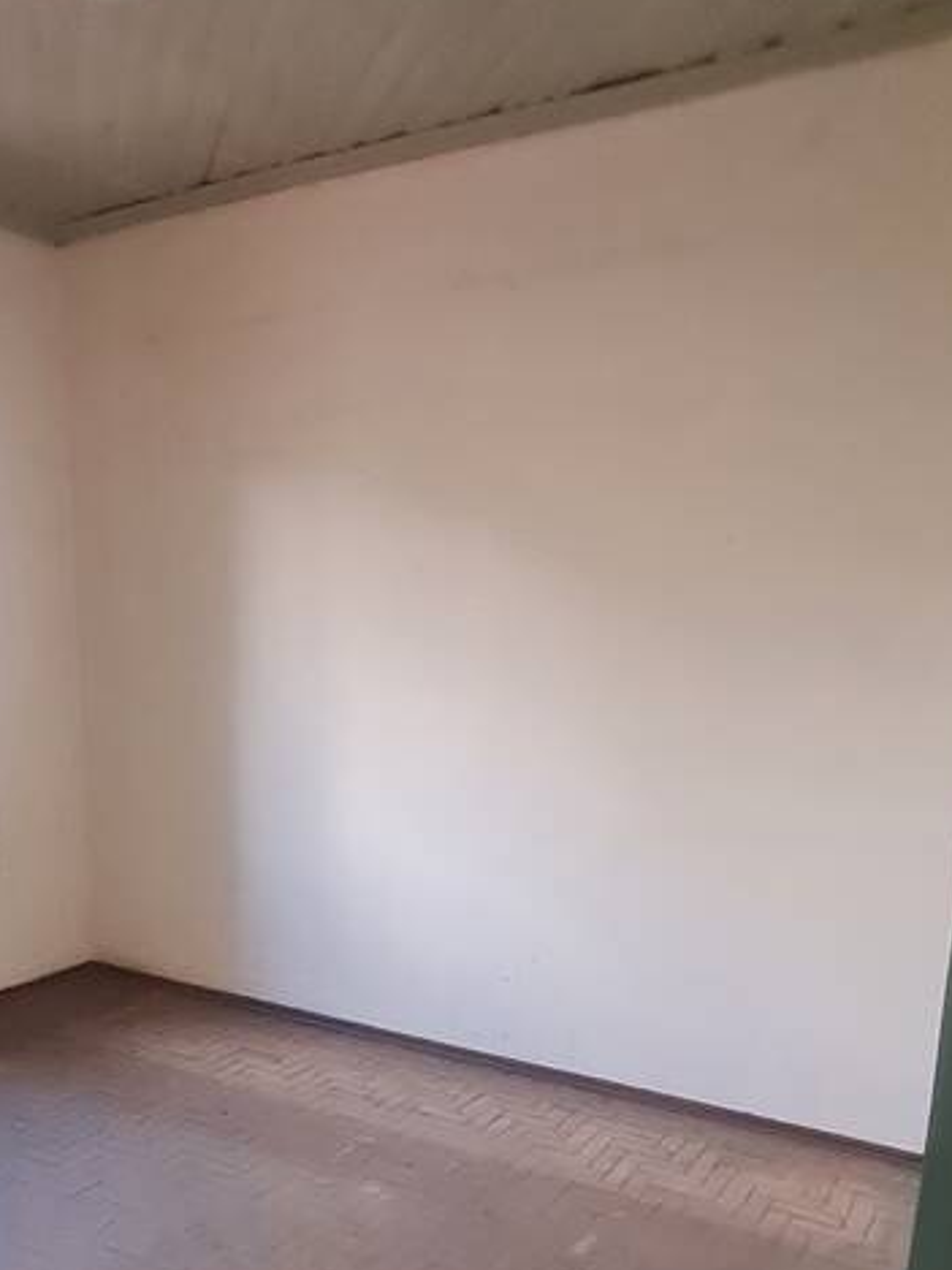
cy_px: 866
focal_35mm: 30
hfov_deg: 45.5
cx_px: 263
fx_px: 1100
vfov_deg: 58.4
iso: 400
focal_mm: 1.74
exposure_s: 1/30
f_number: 2.2
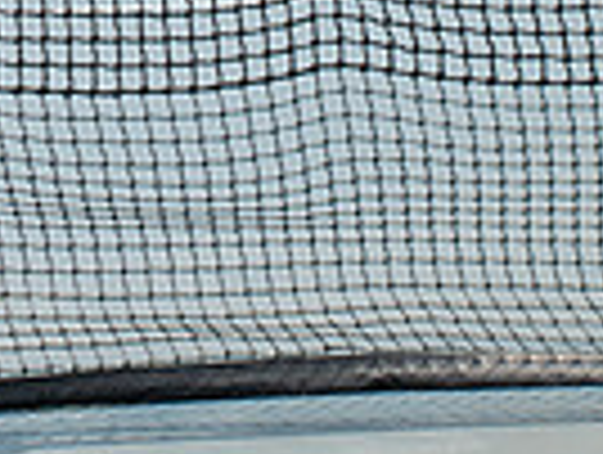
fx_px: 1972
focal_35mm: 113
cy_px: -535
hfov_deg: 17.0
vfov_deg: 11.5
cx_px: -4
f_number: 5.6
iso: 100
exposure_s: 1/320
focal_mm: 35
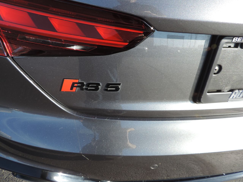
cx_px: 122
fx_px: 168
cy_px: 91
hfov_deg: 71.6
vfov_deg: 56.8
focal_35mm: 24
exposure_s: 1/320
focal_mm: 4.3
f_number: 3
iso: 80
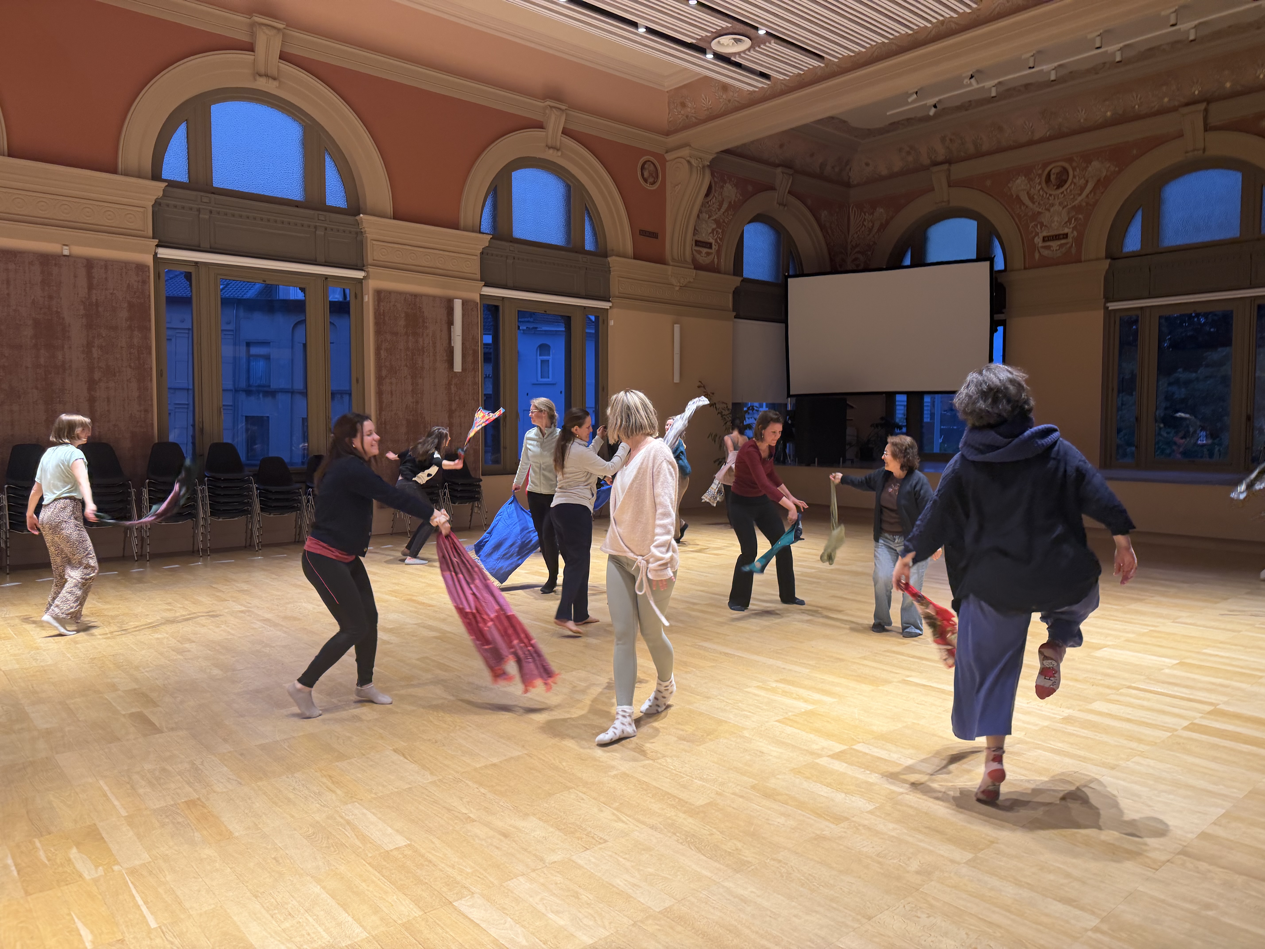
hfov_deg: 71.6
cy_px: 474
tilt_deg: -3.2
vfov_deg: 56.8
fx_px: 877
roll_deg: -0.3
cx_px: 632
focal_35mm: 24
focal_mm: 6.76
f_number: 1.78
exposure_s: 1/50
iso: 125
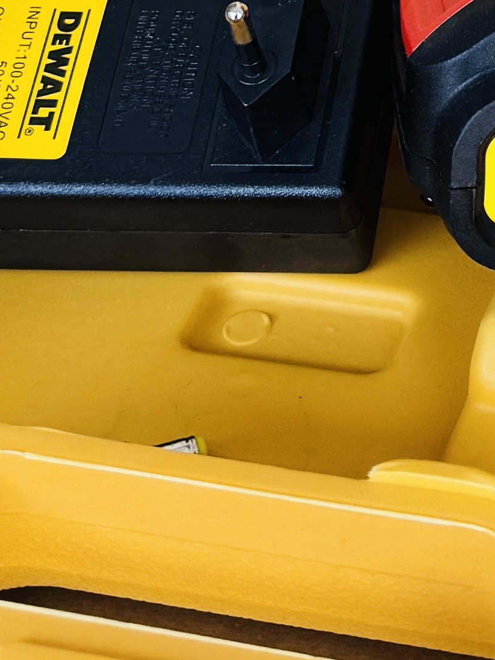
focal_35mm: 127
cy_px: -392
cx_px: 852
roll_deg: +1.2
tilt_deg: -27.8
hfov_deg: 11.0
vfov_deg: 14.3
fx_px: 2420
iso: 80
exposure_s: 1/425
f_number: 1.78
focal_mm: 6.76
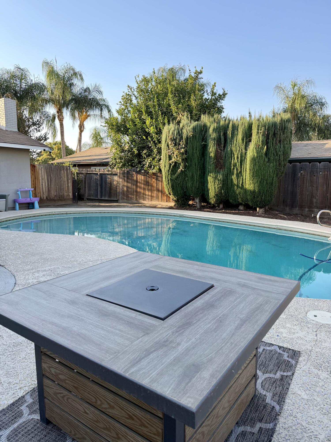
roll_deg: -0.4
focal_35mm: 24
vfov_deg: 71.6
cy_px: 221
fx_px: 306
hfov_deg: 56.8
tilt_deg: -7.5
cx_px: 166
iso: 100
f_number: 1.78
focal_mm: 6.76
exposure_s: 1/813
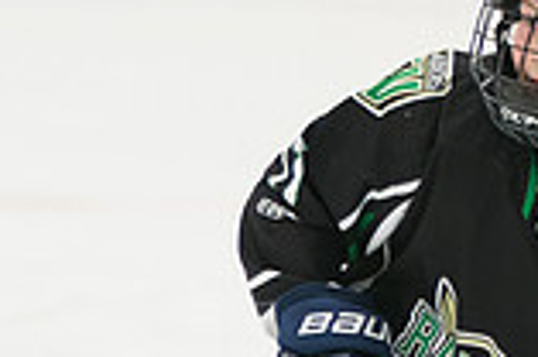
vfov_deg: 1.4
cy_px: 499
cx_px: 348
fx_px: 14929
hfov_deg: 2.1
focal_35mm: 1001
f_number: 3.2
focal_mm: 157
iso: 1600
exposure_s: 1/800
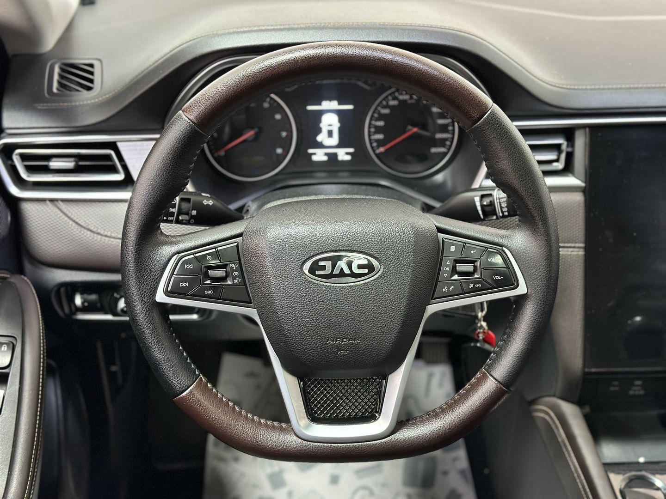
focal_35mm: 48
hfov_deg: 39.7
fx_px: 924
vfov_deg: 30.3
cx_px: 333
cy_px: 250
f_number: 1.78
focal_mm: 6.86
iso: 500
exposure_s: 1/33
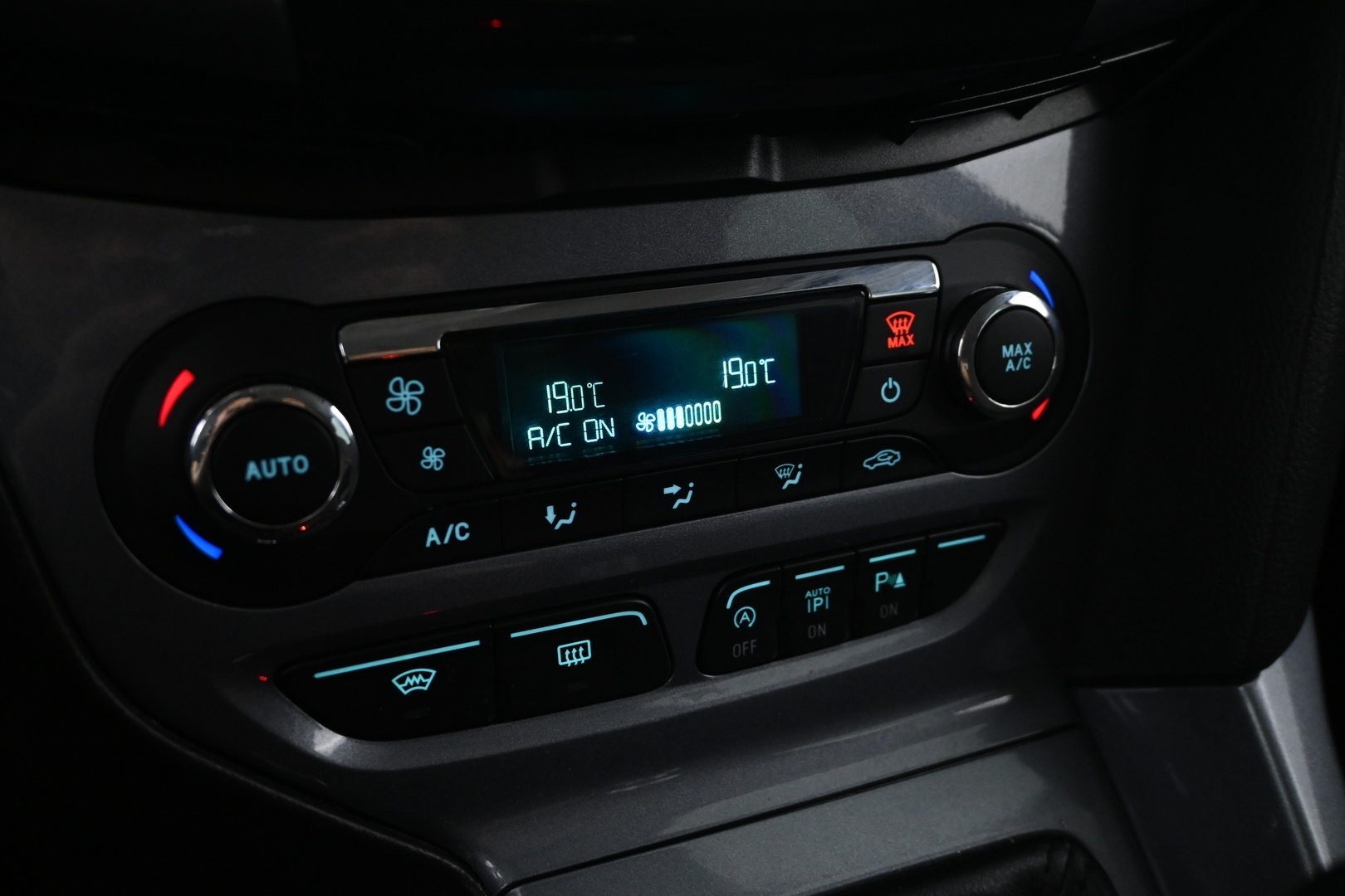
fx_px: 1177
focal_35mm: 32
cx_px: 672
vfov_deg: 41.7
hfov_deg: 59.5
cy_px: 448
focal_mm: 21
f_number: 4
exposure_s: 1/10
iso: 1600
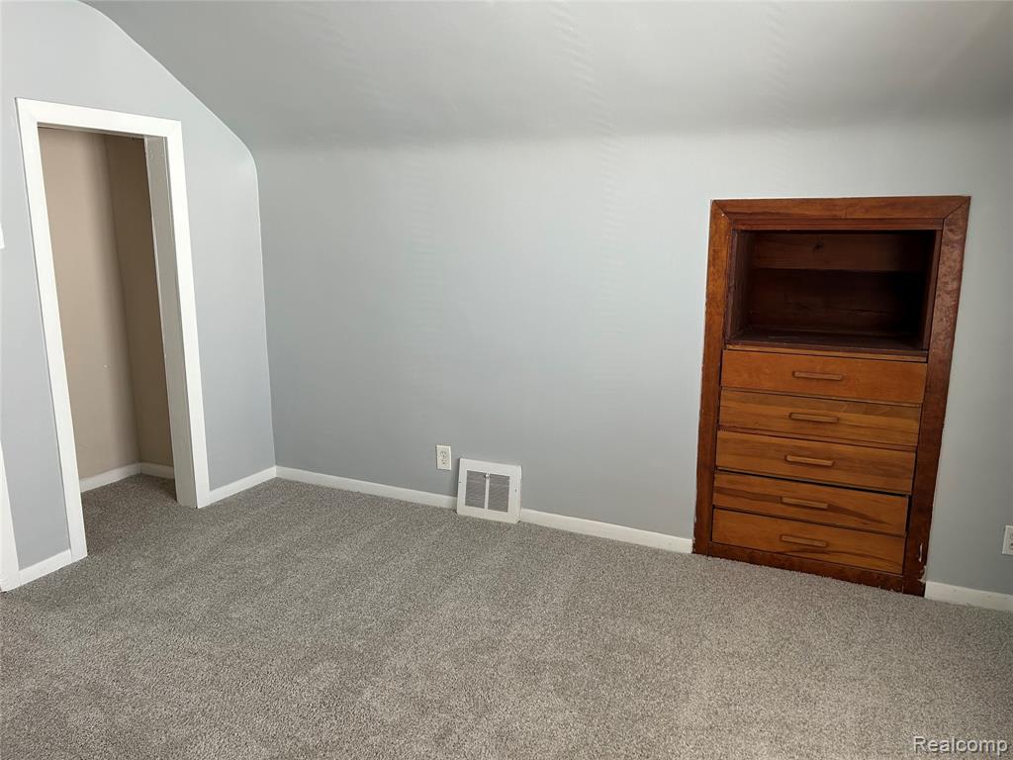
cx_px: 506
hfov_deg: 67.3
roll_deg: -0.3
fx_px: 761
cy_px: 380
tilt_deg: -11.6
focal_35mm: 26
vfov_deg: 53.1
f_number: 1.5
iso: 100
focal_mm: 5.7
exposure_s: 1/121
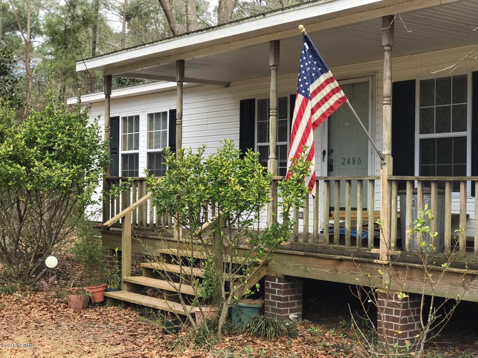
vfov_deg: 25.7
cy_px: 179
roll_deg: -0.9
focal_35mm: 57
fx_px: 787
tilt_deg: +0.5
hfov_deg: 33.8
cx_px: 239
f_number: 2.8
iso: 20
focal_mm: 6.6
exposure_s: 1/176
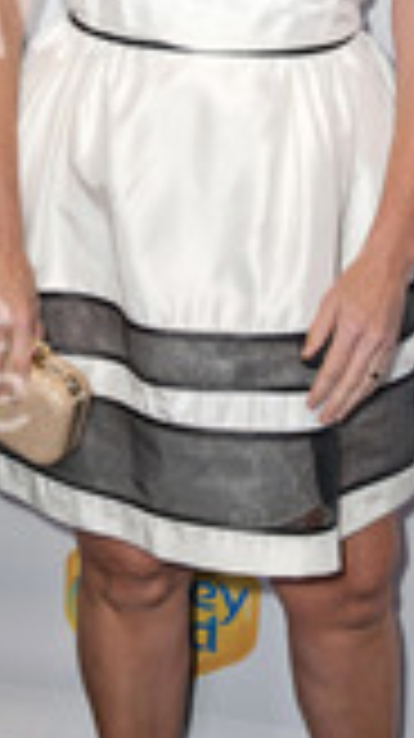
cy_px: 180
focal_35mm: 97
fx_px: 1897
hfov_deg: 12.4
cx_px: 290
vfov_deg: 21.8
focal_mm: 38
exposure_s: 1/400
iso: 500
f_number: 4.5
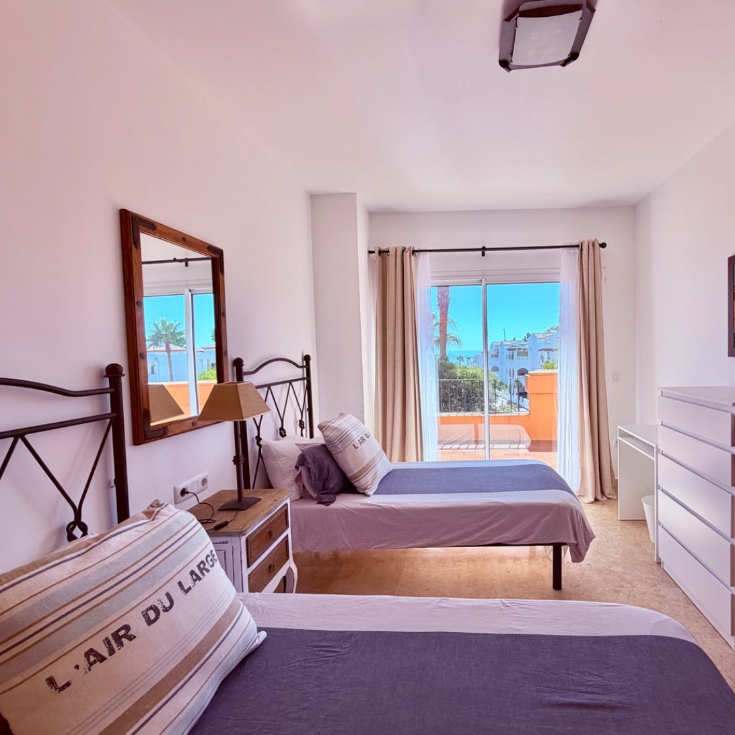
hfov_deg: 82.4
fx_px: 408
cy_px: 365
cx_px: 458
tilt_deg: -1.7
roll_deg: +1.7
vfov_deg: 84.0
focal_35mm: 17
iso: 64
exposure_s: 1/502
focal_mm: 2.22
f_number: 2.2
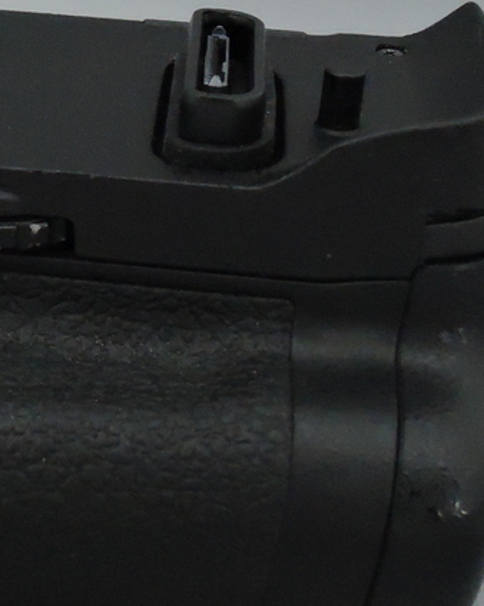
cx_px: -202
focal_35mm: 97
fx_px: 1738
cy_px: 119
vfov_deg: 19.6
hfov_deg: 14.9
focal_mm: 7.5
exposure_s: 1/160
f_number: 5.6
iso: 1600
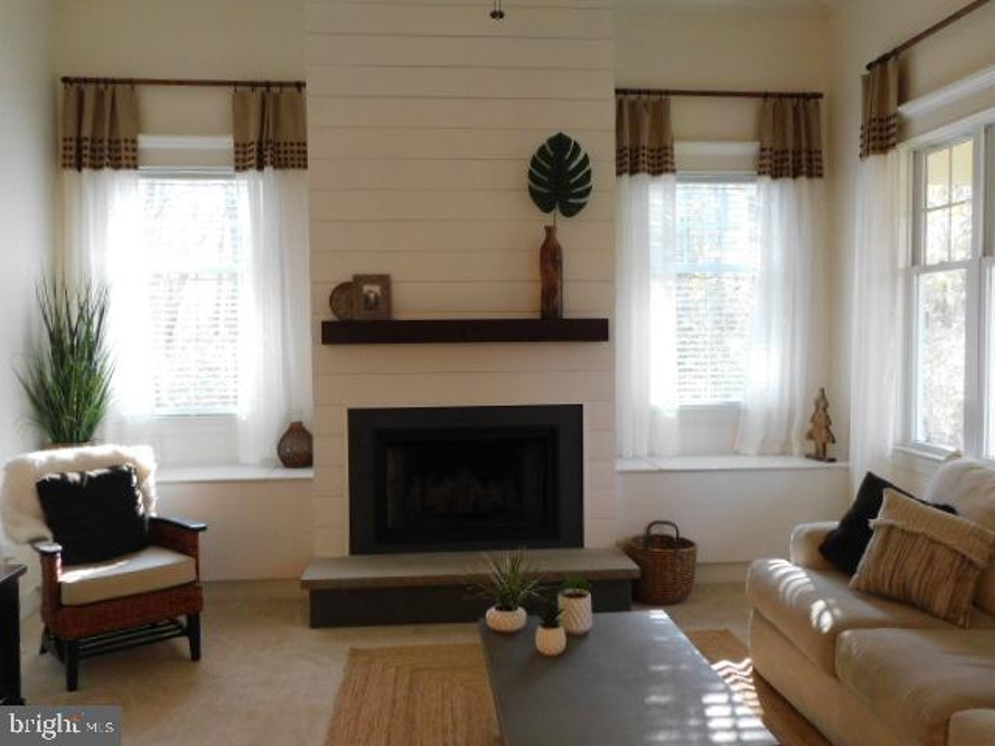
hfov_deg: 60.0
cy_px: 373
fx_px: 862
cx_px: 498
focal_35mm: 30
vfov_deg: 46.8
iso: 320
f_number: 3.2
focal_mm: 5.3
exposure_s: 1/30
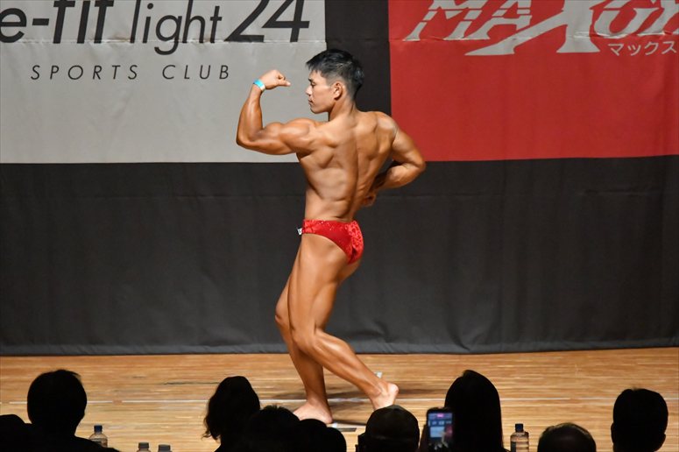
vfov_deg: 4.8
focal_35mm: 285
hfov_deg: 7.2
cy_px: 226
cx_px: 340
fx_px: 5373
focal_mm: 190
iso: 12800
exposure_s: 1/400
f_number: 5.6
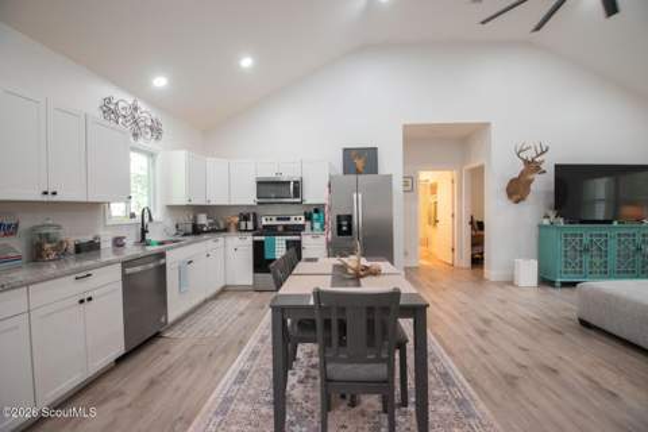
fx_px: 270
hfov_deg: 100.4
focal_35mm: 15
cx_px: 324
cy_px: 216
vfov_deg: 77.3
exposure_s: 1/125
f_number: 4
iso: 1250
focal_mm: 10
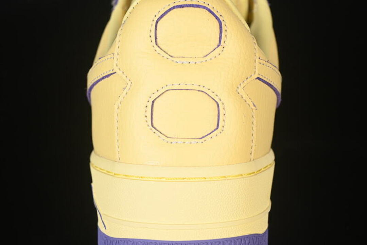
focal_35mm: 75
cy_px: 122
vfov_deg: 18.2
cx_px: 184
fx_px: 765
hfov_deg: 27.0
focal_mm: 50
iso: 160
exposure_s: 1/80
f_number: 7.1
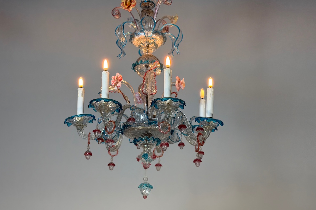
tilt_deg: +17.4
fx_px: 448
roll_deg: +0.4
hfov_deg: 38.9
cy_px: 110
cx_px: 159
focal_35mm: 51
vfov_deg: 26.5
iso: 125
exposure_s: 1/100
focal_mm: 6.76
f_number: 1.78
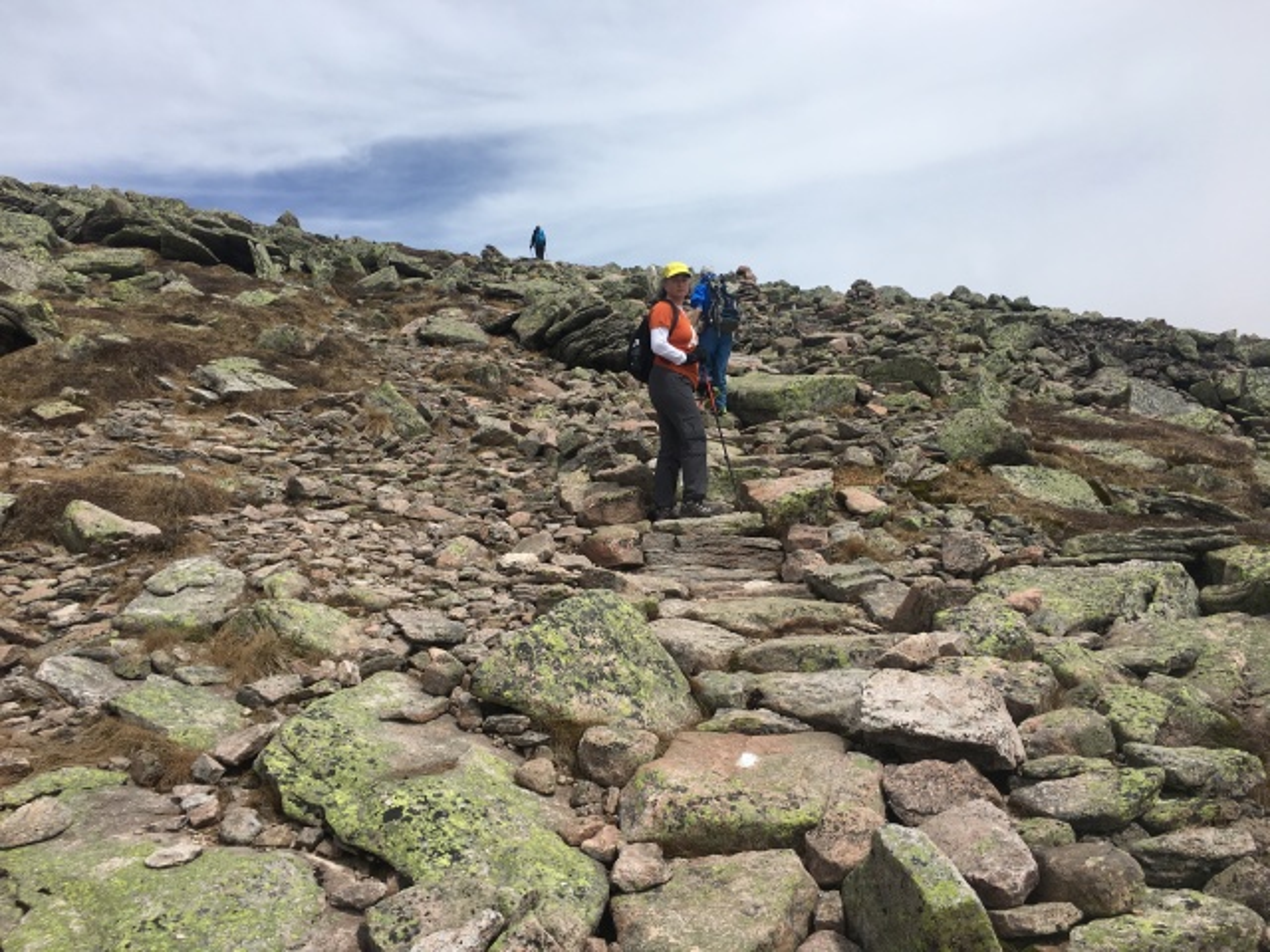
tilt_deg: +4.8
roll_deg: +1.8
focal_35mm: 29
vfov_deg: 48.2
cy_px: 476
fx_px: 1064
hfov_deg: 61.7
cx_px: 635
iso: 25
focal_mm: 4.15
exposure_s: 1/3077
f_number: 2.2
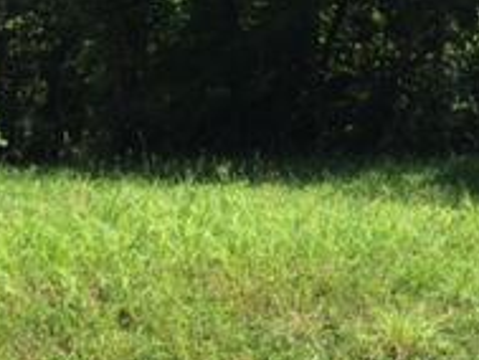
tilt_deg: +2.8
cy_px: -10
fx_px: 1357
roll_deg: -0.2
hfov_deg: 19.8
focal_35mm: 98
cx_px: 373
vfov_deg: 14.8
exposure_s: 1/989
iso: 32
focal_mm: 4.15
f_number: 2.2
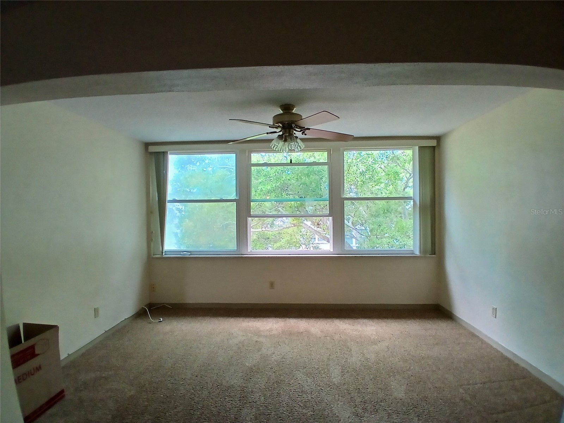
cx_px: 282
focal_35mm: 17
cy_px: 212
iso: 100
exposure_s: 1/40
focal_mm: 1.4
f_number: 2.2
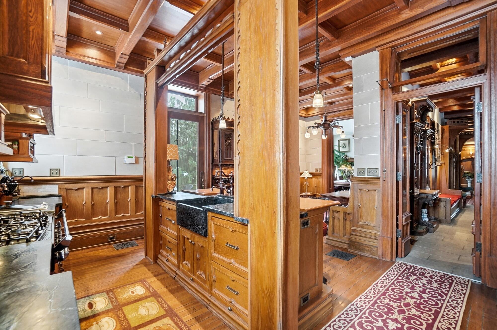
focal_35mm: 15
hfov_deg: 100.4
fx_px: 207
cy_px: 165
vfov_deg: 77.2
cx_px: 248
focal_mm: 10
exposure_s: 1/50
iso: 100
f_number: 4
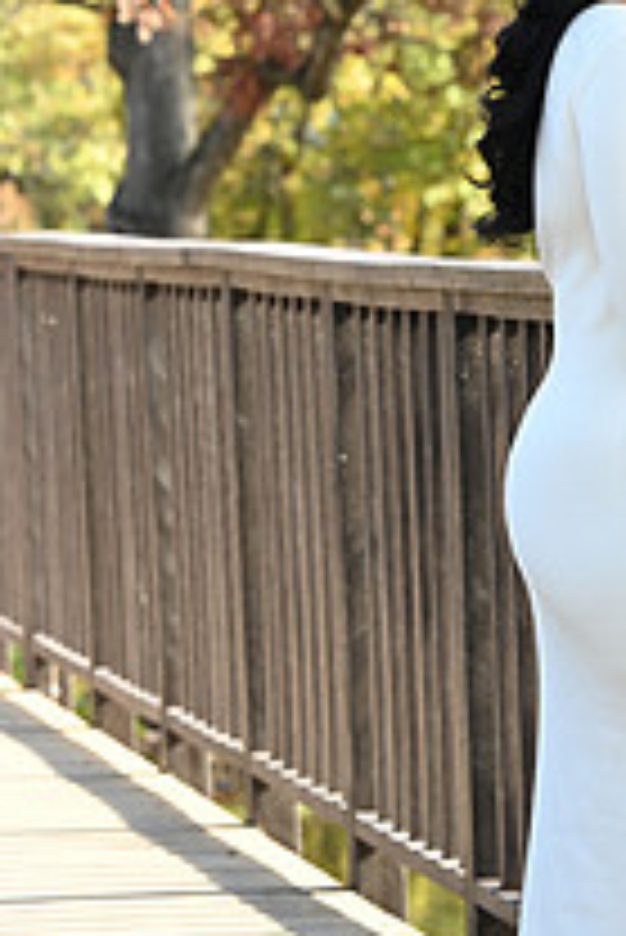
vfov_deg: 8.7
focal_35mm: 237
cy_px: 202
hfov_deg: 5.8
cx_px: 822
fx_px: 6171
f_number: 5.6
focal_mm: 85
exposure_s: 1/160
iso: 320
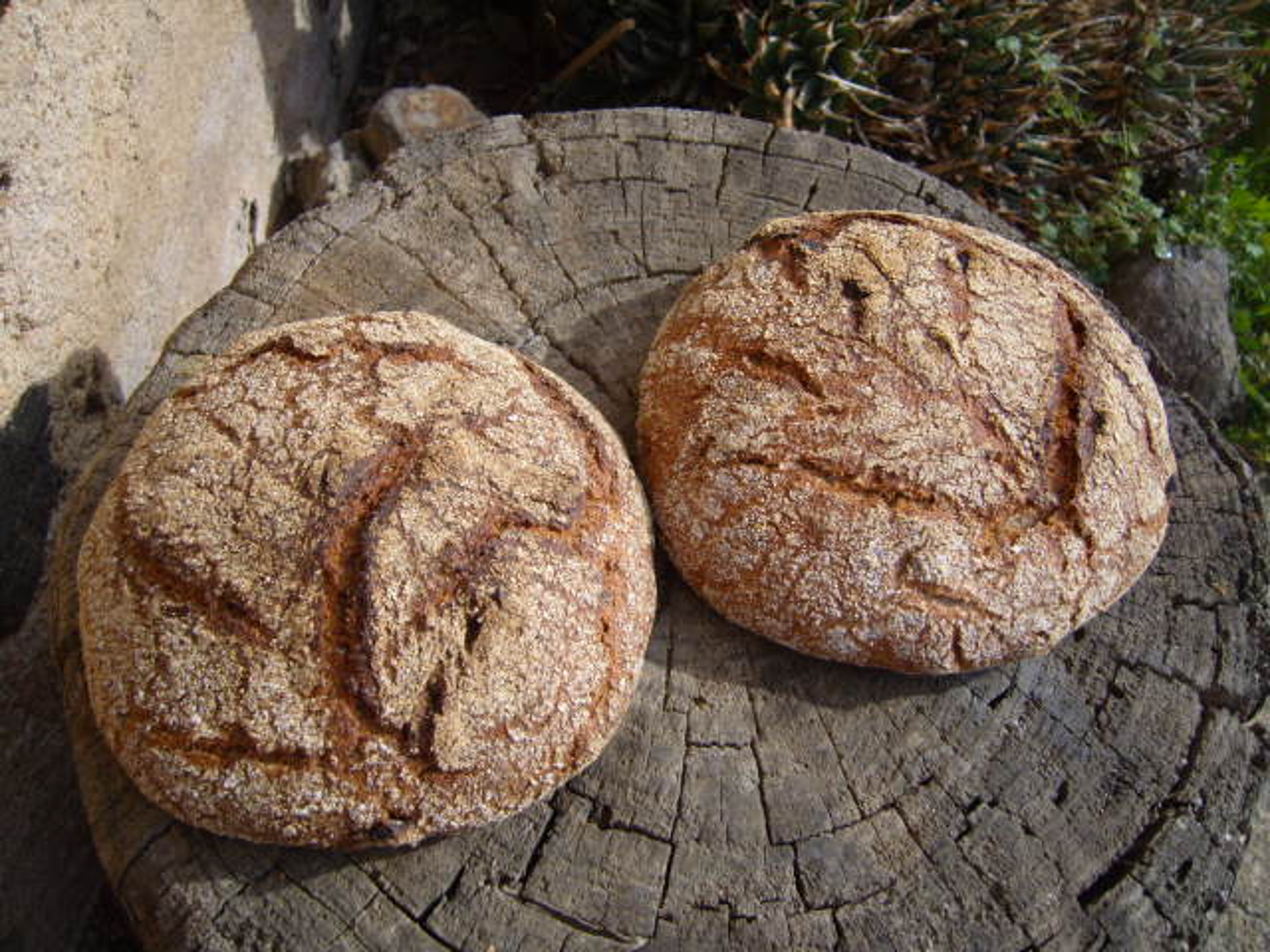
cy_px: 476
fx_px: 1284
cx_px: 635
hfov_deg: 52.6
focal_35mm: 35
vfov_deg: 40.7
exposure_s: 1/180
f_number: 7.1
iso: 80
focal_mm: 7.4
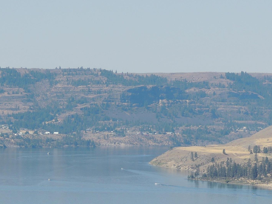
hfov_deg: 8.6
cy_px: 160
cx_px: 141
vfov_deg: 6.5
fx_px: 1799
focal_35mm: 229
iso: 100
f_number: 4.2
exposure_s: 1/800
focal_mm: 18.7
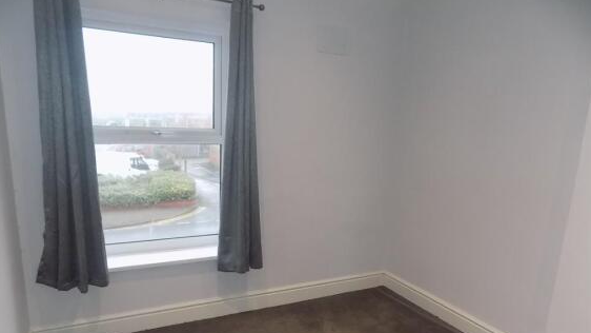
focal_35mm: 26
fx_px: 407
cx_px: 303
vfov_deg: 44.0
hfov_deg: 71.9
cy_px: 207
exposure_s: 1/30
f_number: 3.1
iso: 200
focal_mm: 4
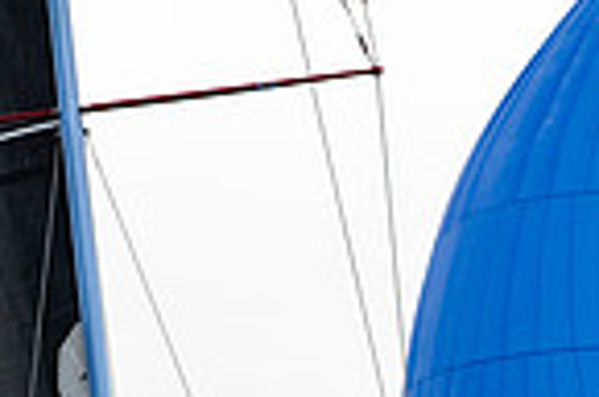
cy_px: 757
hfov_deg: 3.8
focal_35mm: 541
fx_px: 8982
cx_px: 62
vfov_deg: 2.5
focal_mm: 135
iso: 250
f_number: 5
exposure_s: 1/1000
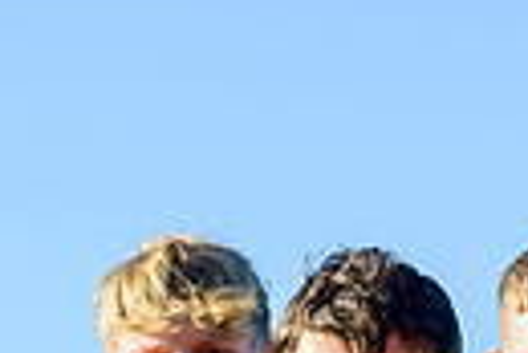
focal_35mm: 410
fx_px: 6020
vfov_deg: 3.3
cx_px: 719
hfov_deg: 5.0
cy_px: 672
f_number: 8
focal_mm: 92
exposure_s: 1/400
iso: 400
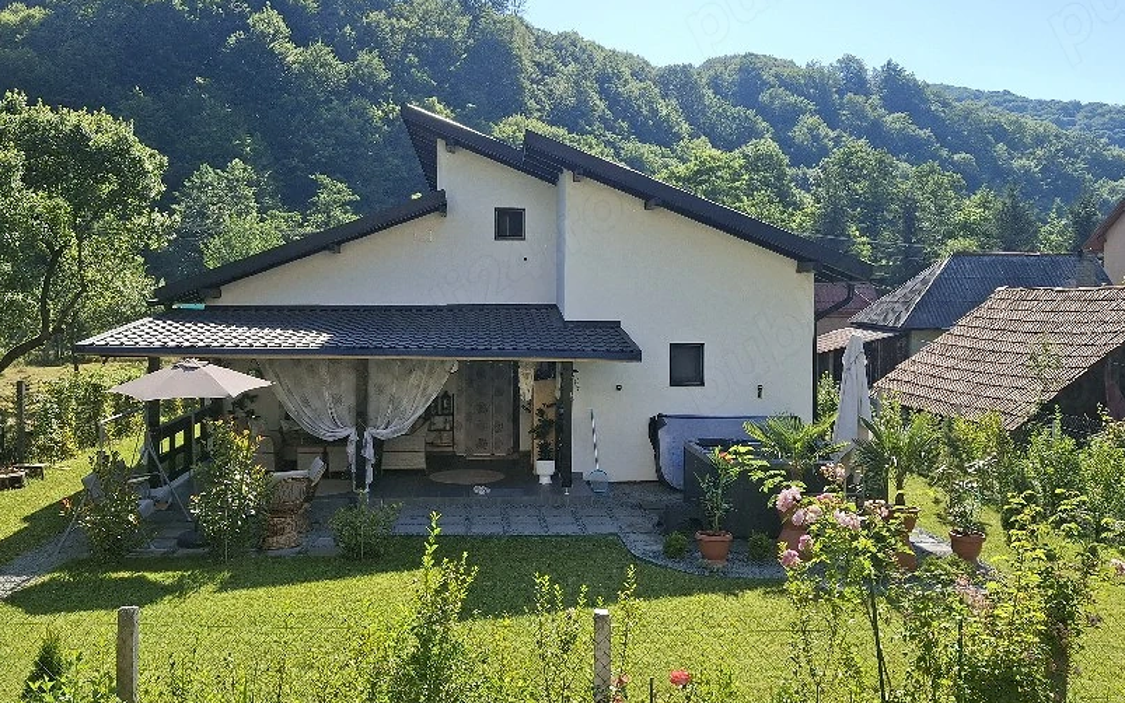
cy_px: 311
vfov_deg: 38.3
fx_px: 1012
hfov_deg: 58.1
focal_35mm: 33
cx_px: 565
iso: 32
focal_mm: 4.69
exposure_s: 1/2000
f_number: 1.8
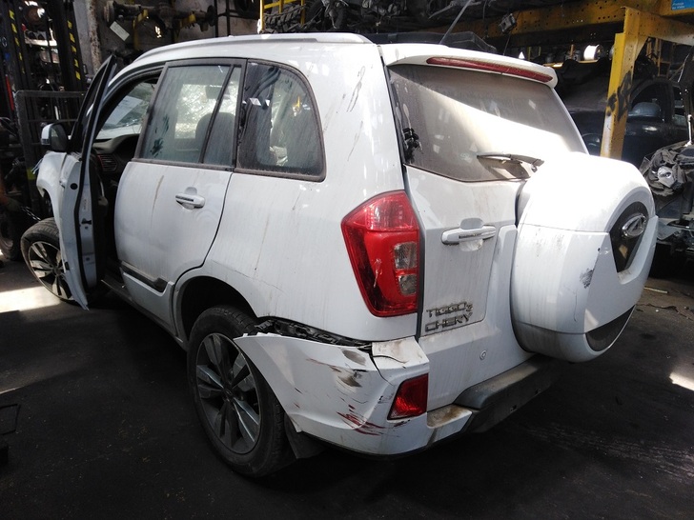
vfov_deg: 53.1
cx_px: 347
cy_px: 260
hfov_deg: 67.3
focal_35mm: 26
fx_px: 521
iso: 141
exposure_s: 1/50
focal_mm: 3.46
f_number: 2.2
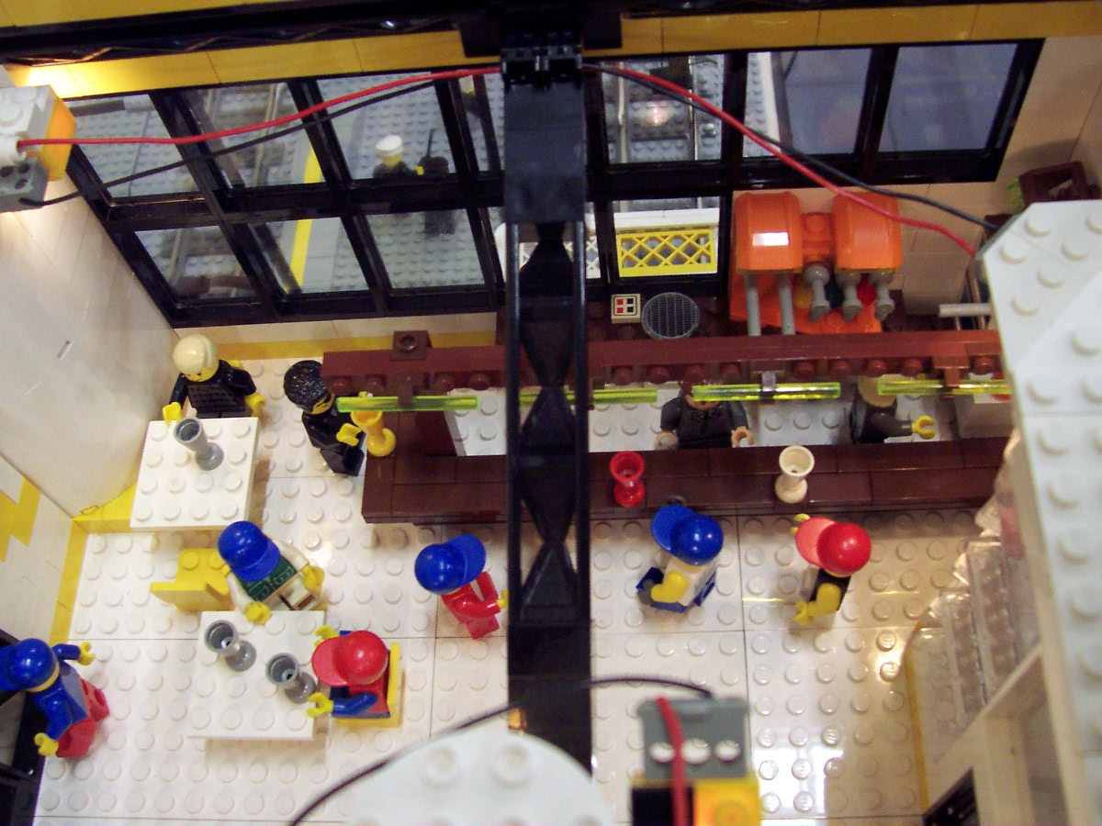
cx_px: 551
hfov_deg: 50.1
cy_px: 413
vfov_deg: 38.7
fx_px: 1178
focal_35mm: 37
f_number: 2.8
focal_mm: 5.6
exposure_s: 1/20
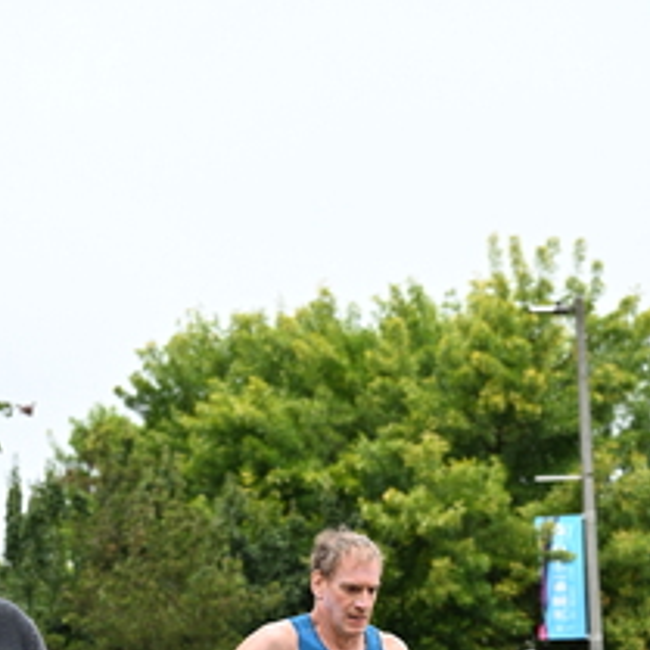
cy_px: 715
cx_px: 285
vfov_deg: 10.8
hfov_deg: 11.0
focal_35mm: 159
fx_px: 3378
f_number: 4
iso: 1600
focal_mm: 71
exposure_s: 1/800
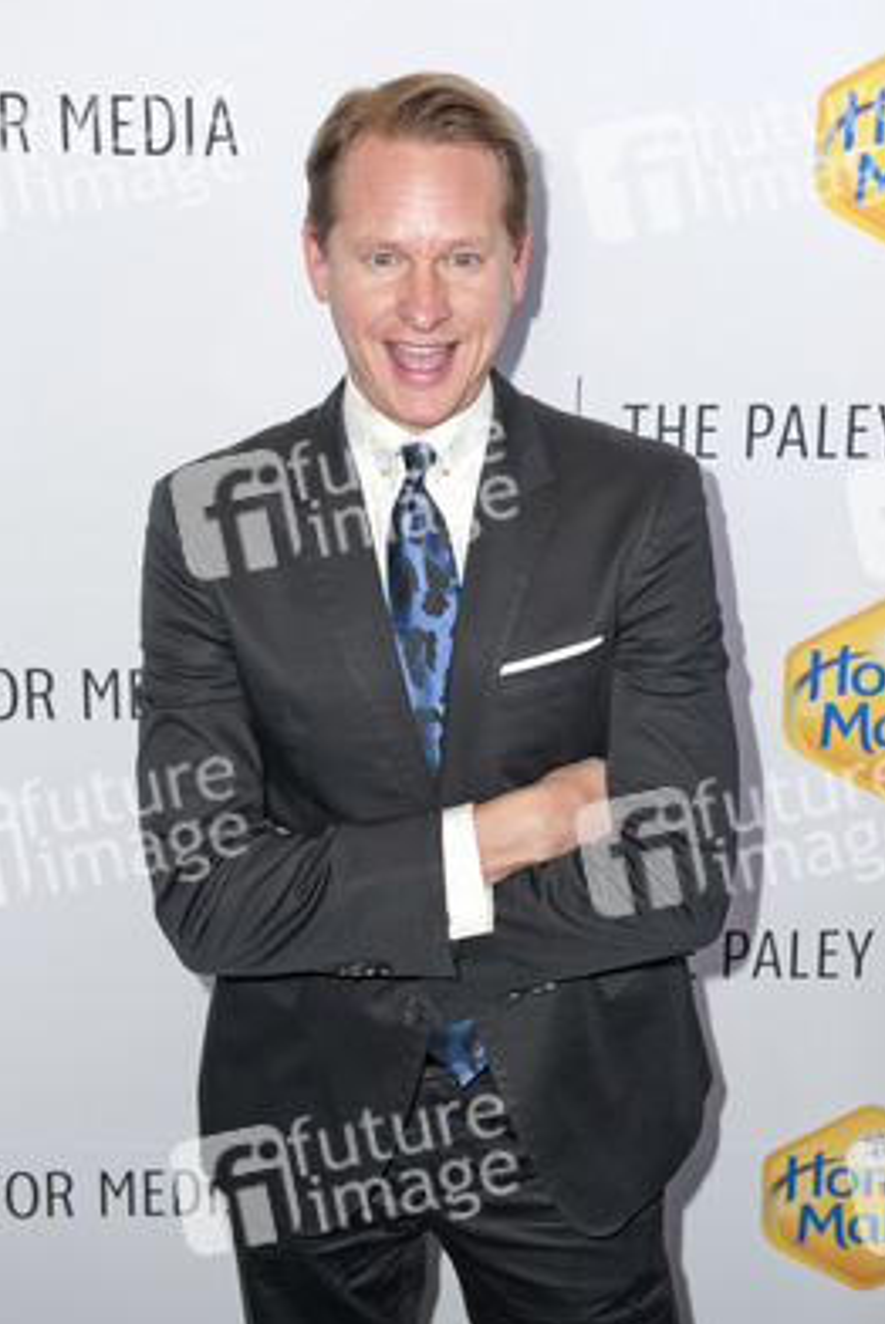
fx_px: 1951
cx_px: 444
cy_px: 669
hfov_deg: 25.6
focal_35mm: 53
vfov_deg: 37.5
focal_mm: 52
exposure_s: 1/400
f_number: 4.5
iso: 500
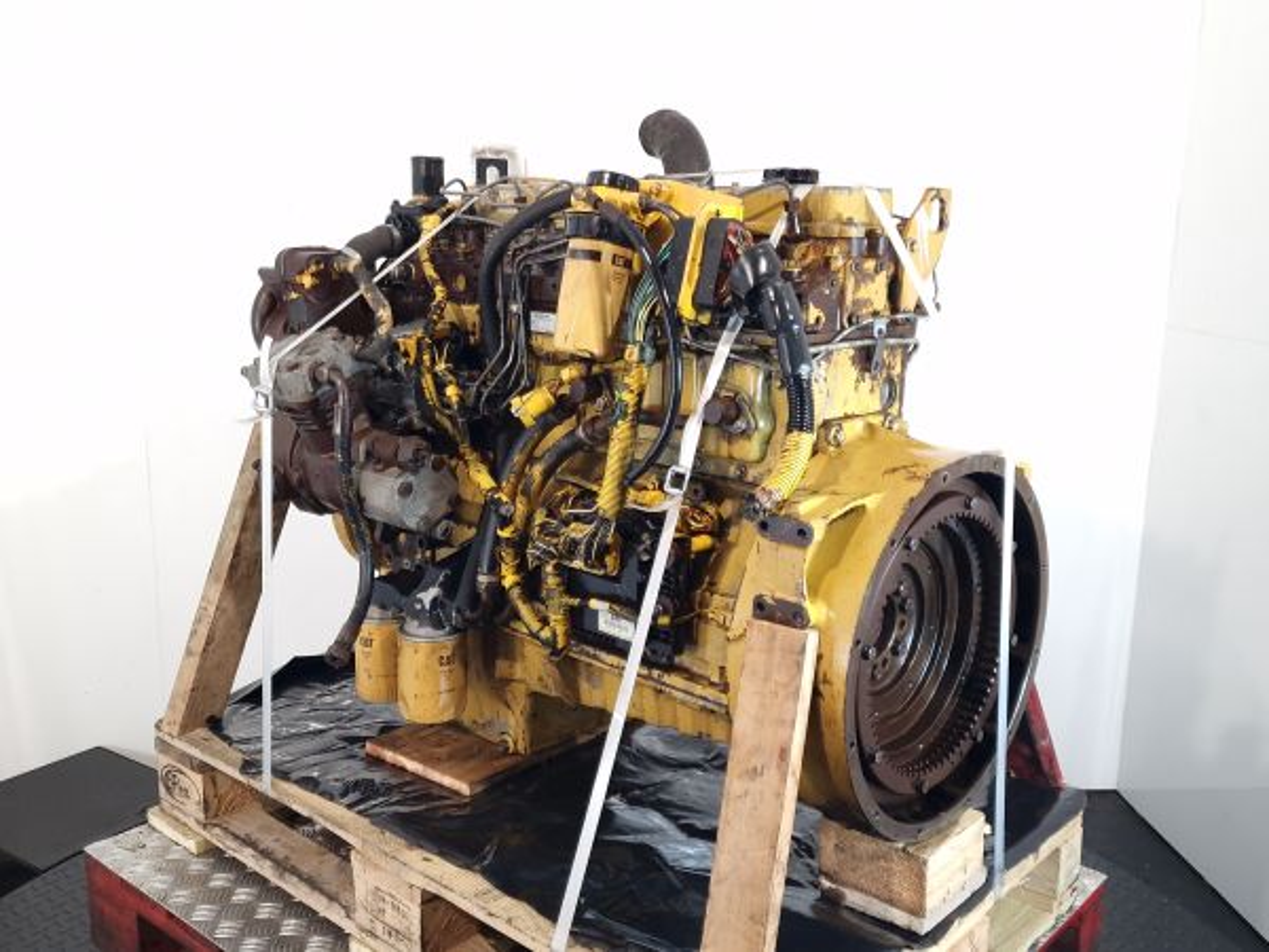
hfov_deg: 73.9
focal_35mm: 23
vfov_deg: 58.9
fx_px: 843
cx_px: 634
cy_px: 476
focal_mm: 6.4
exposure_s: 1/50
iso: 100
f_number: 1.8
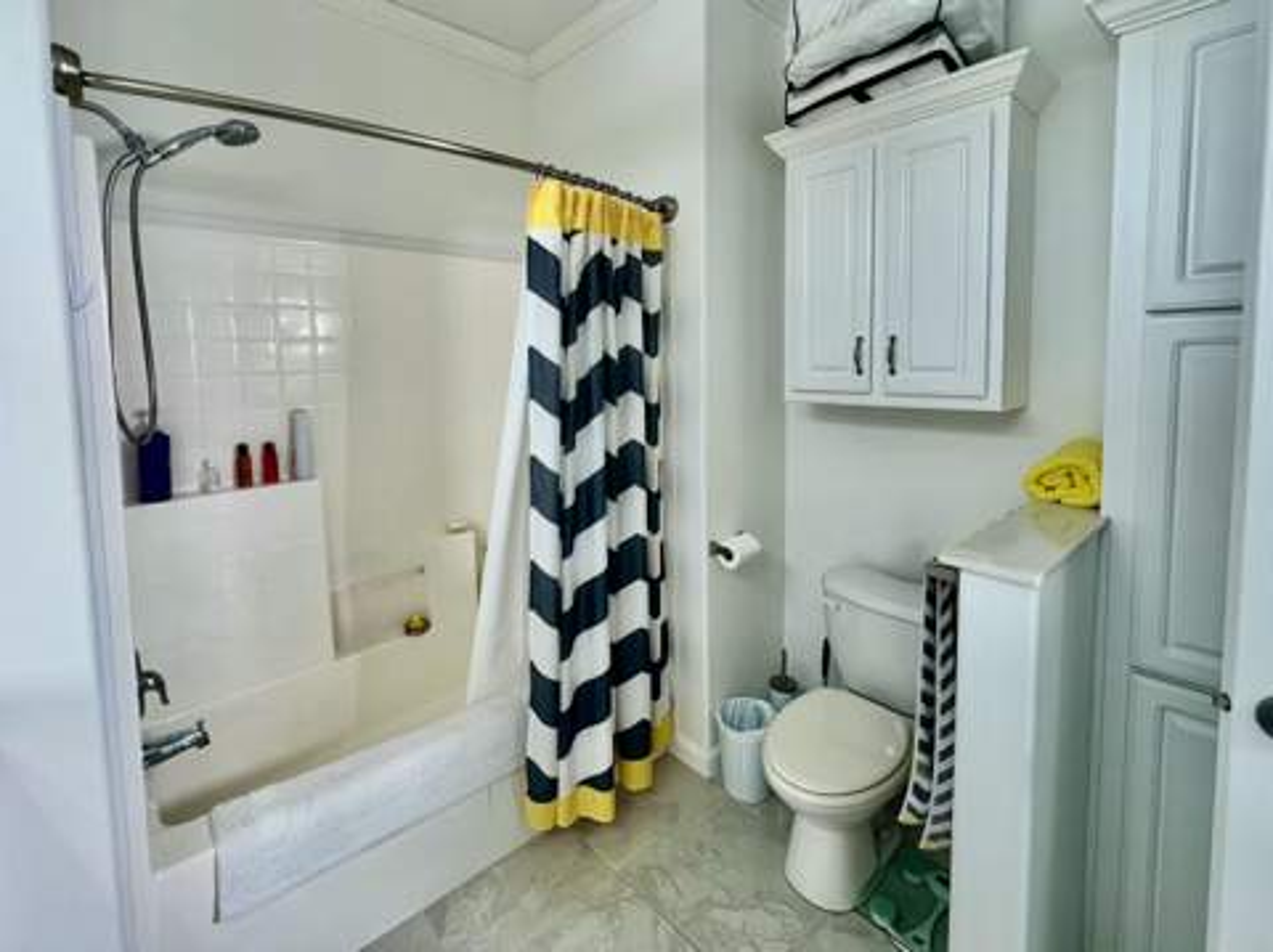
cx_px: 636
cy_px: 476
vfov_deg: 89.8
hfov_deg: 106.2
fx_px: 478
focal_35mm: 13
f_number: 1.8
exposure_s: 1/120
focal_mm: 1.57
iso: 64
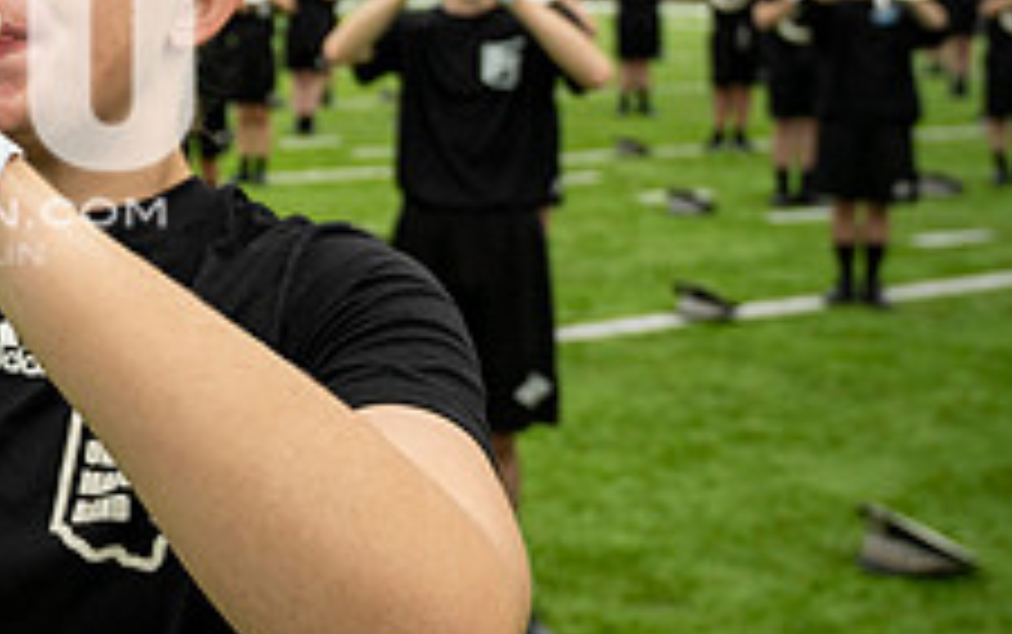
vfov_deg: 20.2
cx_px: -144
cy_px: 52
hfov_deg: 28.9
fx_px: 1739
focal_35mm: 63
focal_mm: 24
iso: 320
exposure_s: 1/200
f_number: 4
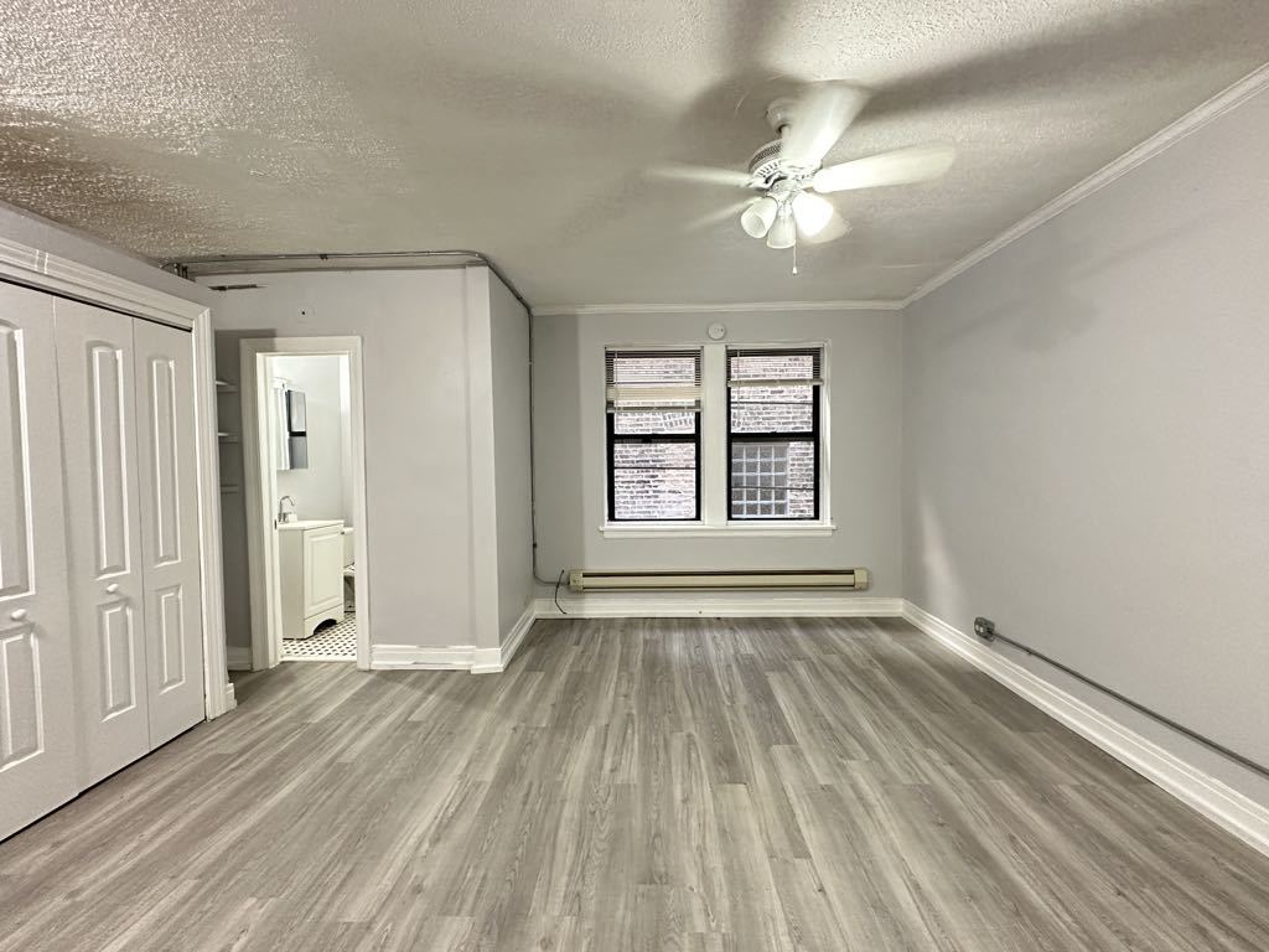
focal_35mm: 14
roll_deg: +0.5
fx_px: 513
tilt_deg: -1.9
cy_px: 476
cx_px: 634
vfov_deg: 85.7
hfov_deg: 102.1
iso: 1000
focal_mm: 2.22
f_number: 2.2
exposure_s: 1/60
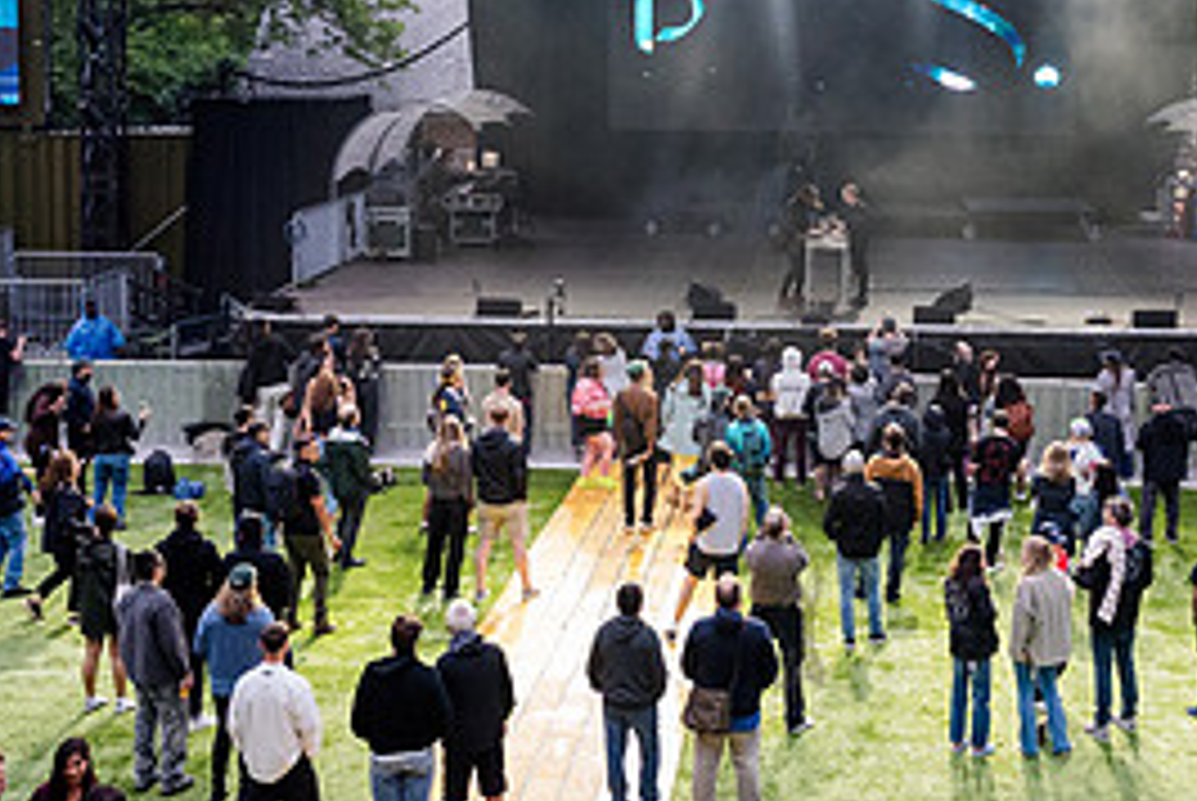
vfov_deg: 22.1
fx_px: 2030
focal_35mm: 61
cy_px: 173
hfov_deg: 32.6
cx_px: 796
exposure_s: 1/200
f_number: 3.2
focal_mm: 28
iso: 4000
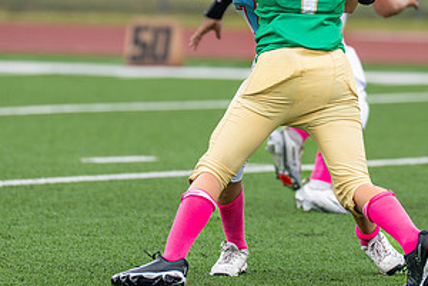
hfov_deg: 2.9
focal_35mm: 703
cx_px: 325
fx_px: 8357
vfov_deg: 2.0
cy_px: 44
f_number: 2.8
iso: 320
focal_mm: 200
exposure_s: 1/1000
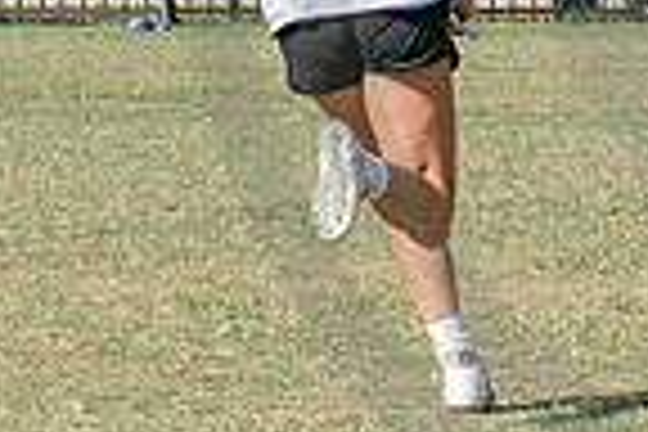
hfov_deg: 2.9
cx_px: 1243
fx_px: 12563
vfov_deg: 2.0
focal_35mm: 698
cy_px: 2
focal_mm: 70
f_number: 5.6
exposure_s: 1/1000
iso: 250
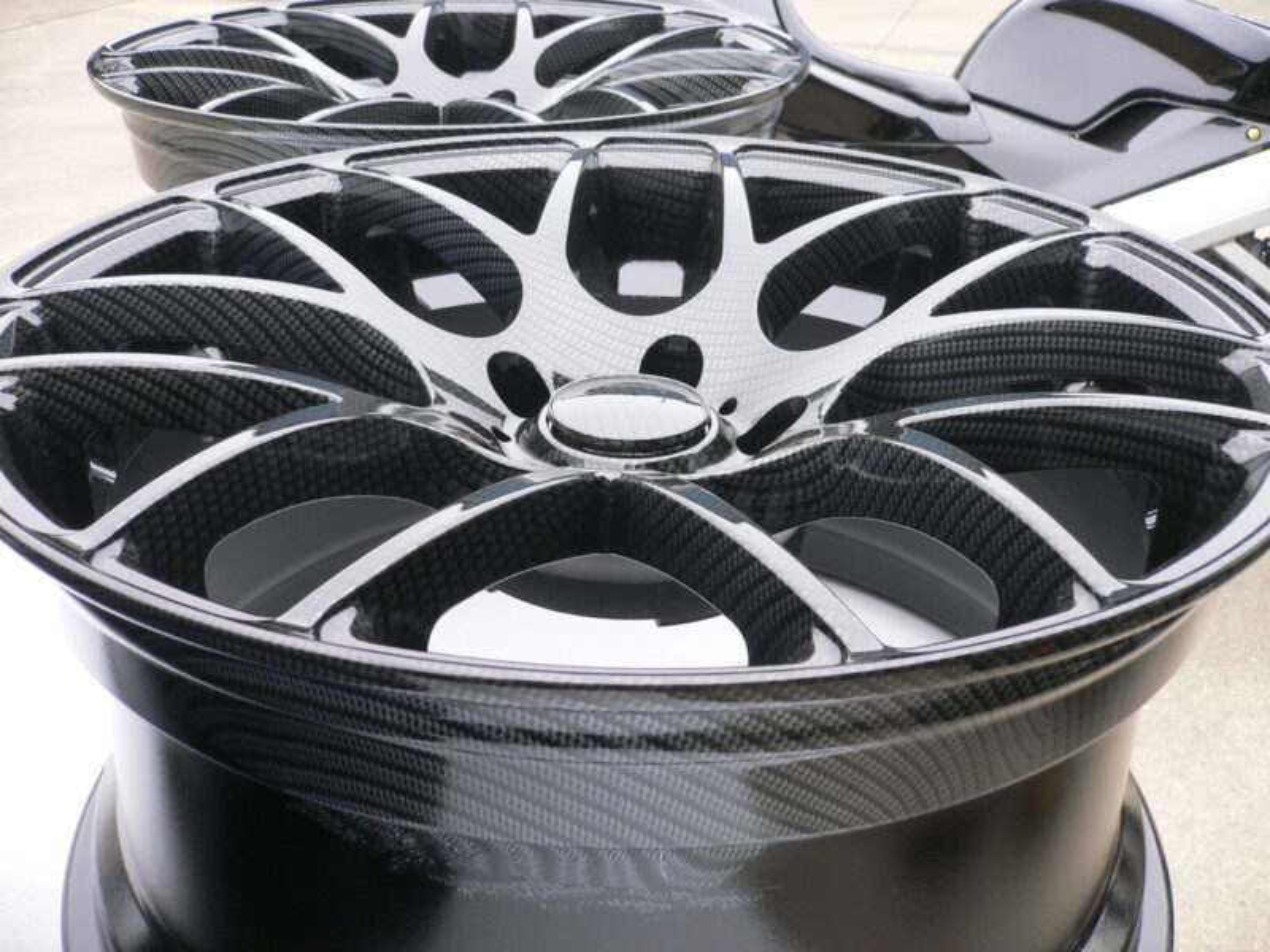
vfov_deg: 40.7
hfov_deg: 52.6
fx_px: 1284
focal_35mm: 35
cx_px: 635
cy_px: 476
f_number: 2.8
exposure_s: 1/40
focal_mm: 5.8
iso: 100
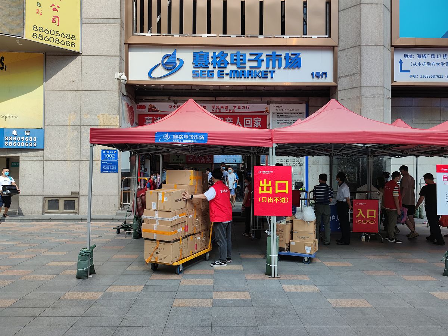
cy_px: 168
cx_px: 224
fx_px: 311
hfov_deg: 71.6
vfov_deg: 56.8
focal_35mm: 24
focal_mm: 6.78
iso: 50
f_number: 1.85
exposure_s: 1/1013
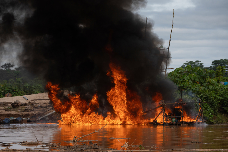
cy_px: 76
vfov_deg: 6.9
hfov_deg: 10.3
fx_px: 1266
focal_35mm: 200
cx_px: 114
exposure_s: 1/8000
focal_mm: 200
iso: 400
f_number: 5.6
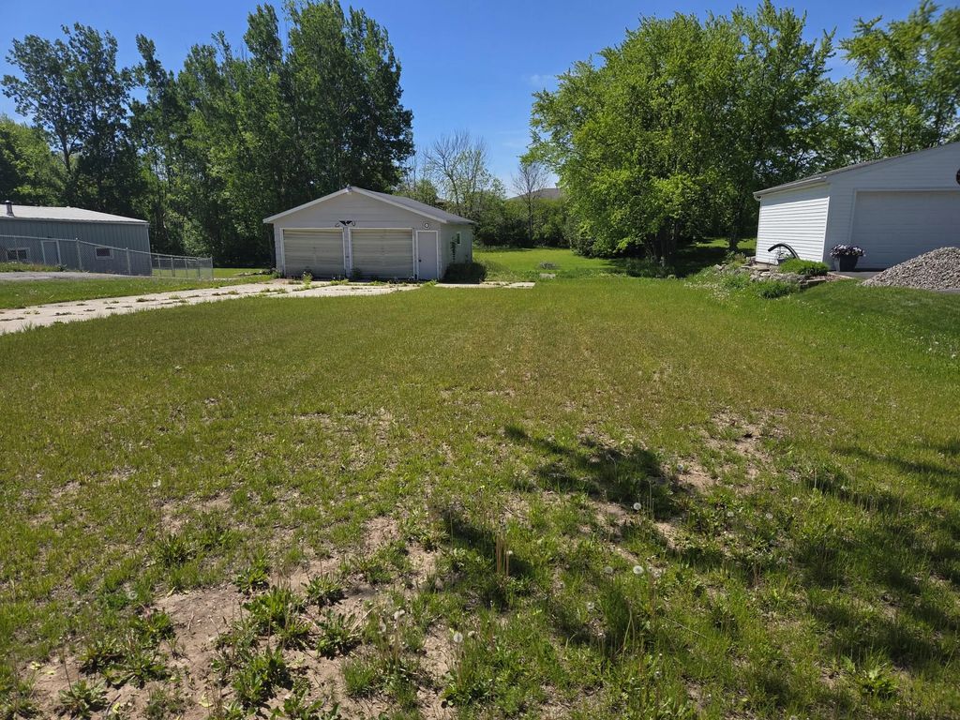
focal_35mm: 23
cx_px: 480
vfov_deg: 58.9
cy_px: 360
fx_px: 638
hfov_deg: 73.9
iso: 80
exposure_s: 1/5261
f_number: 1.8
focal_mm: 5.4
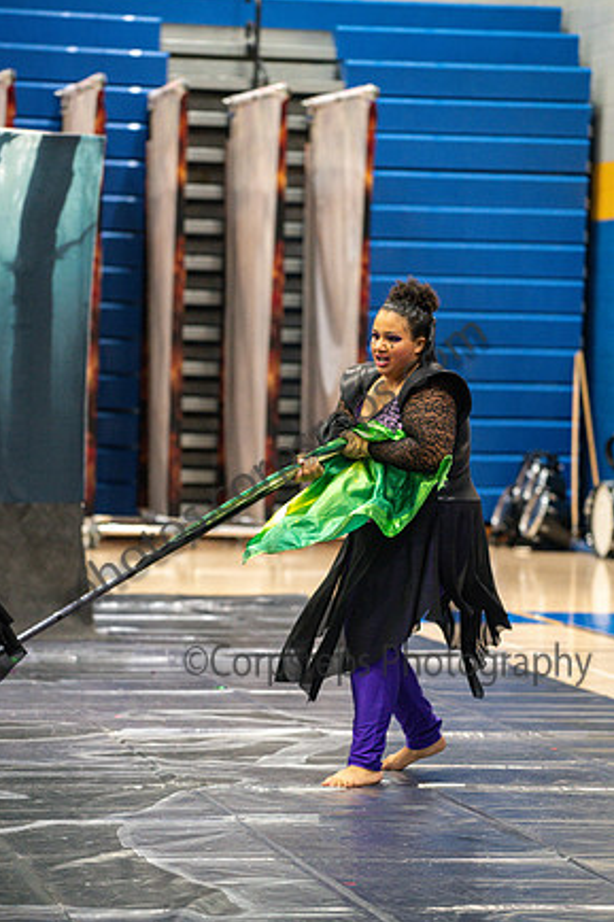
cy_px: 467
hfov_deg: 9.8
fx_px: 3584
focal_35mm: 140
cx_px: 297
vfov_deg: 14.7
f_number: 4
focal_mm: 135
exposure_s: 1/500
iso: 6400
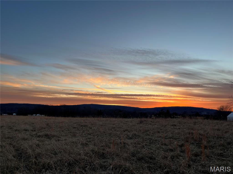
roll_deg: -1.0
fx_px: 175
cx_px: 116
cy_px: 87
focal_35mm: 26
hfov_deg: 67.3
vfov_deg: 53.1
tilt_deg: +7.1
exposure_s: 1/148
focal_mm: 5.1
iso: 40
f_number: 1.6
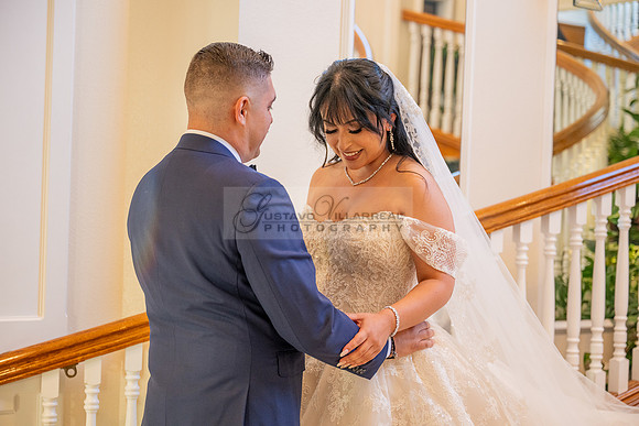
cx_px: 320
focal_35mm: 61
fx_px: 1083
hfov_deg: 32.9
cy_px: 213
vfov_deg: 22.3
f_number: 2.8
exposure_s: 1/100
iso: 1000
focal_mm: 61
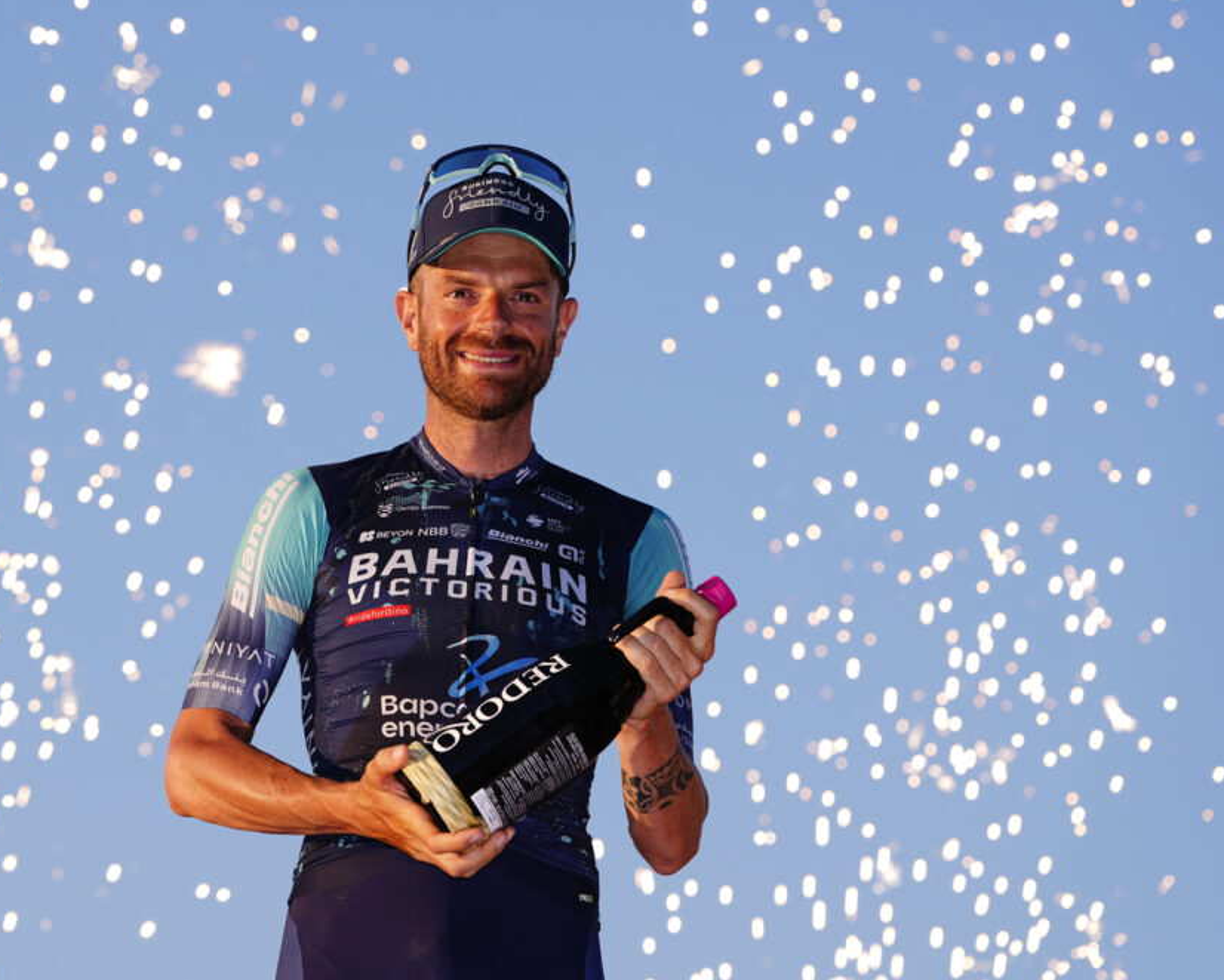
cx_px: 508
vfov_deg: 9.7
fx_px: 5761
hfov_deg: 12.1
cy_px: 489
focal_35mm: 159
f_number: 4.5
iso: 125
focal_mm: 140
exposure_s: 1/500
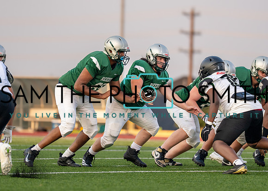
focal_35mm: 330
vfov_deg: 4.4
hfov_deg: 6.1
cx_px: 126
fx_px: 2512
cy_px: 93
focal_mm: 200
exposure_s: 1/1600
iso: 400
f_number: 2.8
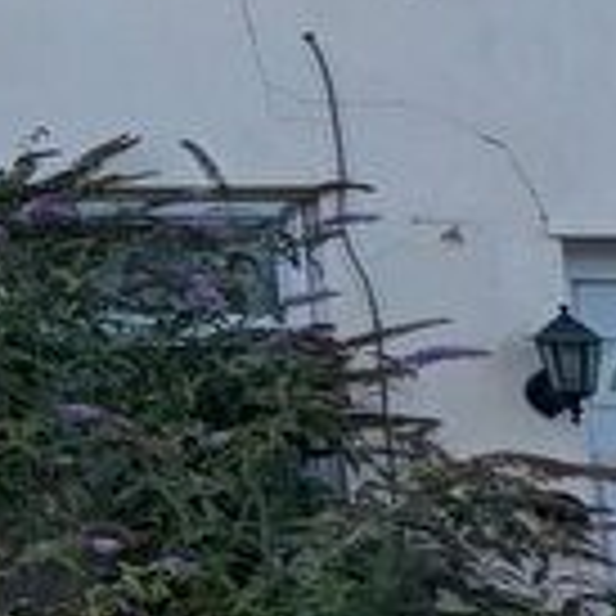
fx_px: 1450
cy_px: 74
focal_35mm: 72
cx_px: -870
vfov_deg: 23.4
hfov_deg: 14.7
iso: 52
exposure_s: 1/2584
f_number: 2.2
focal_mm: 2.35
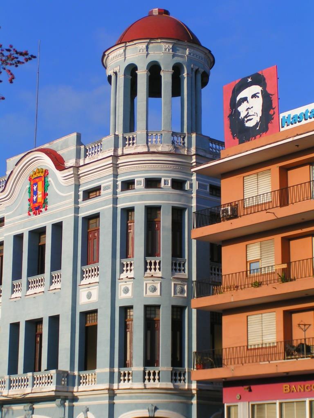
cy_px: 209
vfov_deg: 23.8
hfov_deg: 18.0
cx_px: 157
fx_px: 992
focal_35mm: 82
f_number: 3.5
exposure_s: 1/1000
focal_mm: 12.6
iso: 50
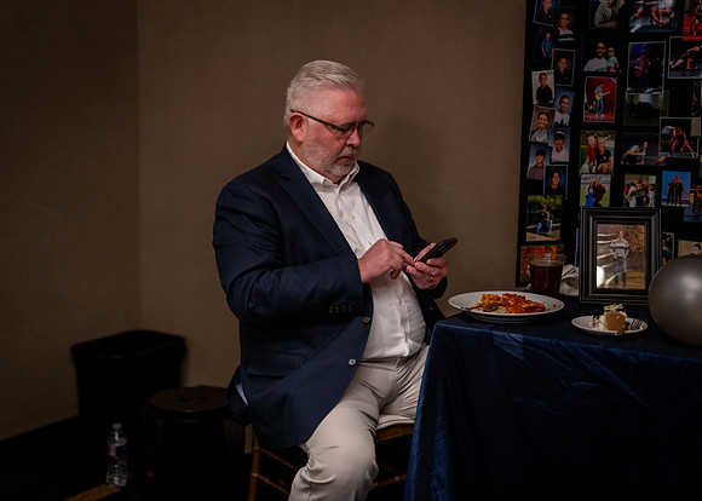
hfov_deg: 36.4
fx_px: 1067
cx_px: 351
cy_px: 250
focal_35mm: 54
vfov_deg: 26.4
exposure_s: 1/320
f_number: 1.3
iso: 1250
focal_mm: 50
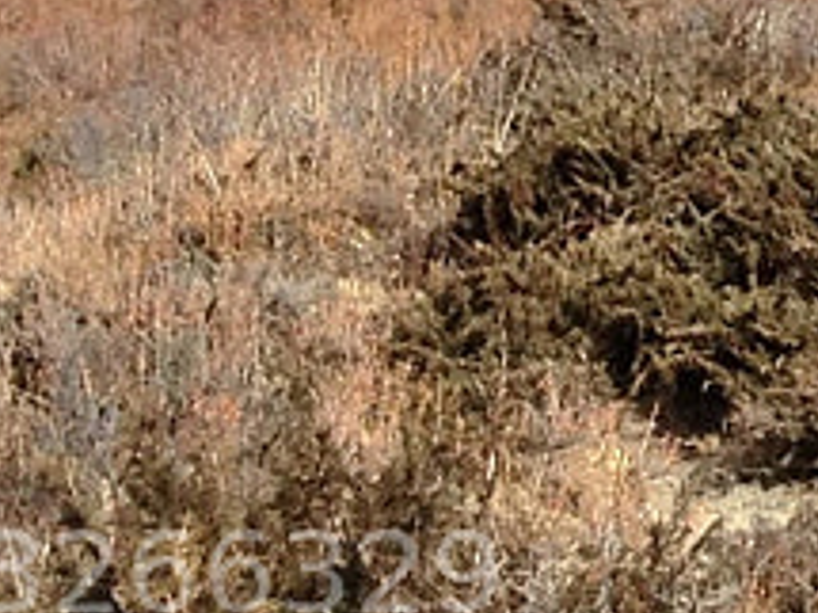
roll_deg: -3.8
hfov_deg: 7.3
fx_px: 6164
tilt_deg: +34.5
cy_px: -1413
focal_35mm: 261
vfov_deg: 5.3
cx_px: 1552
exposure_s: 1/812
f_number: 2.4
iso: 50
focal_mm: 4.28
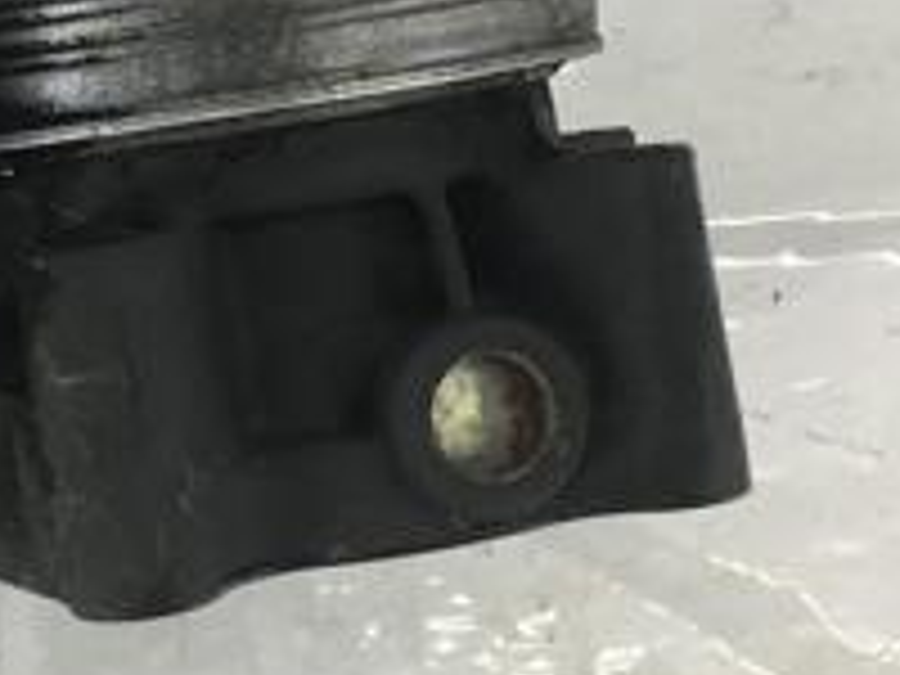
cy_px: 90
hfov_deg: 20.1
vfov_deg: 15.7
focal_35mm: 93
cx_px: -94
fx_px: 2418
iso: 25
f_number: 2.2
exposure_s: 1/33
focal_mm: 4.15
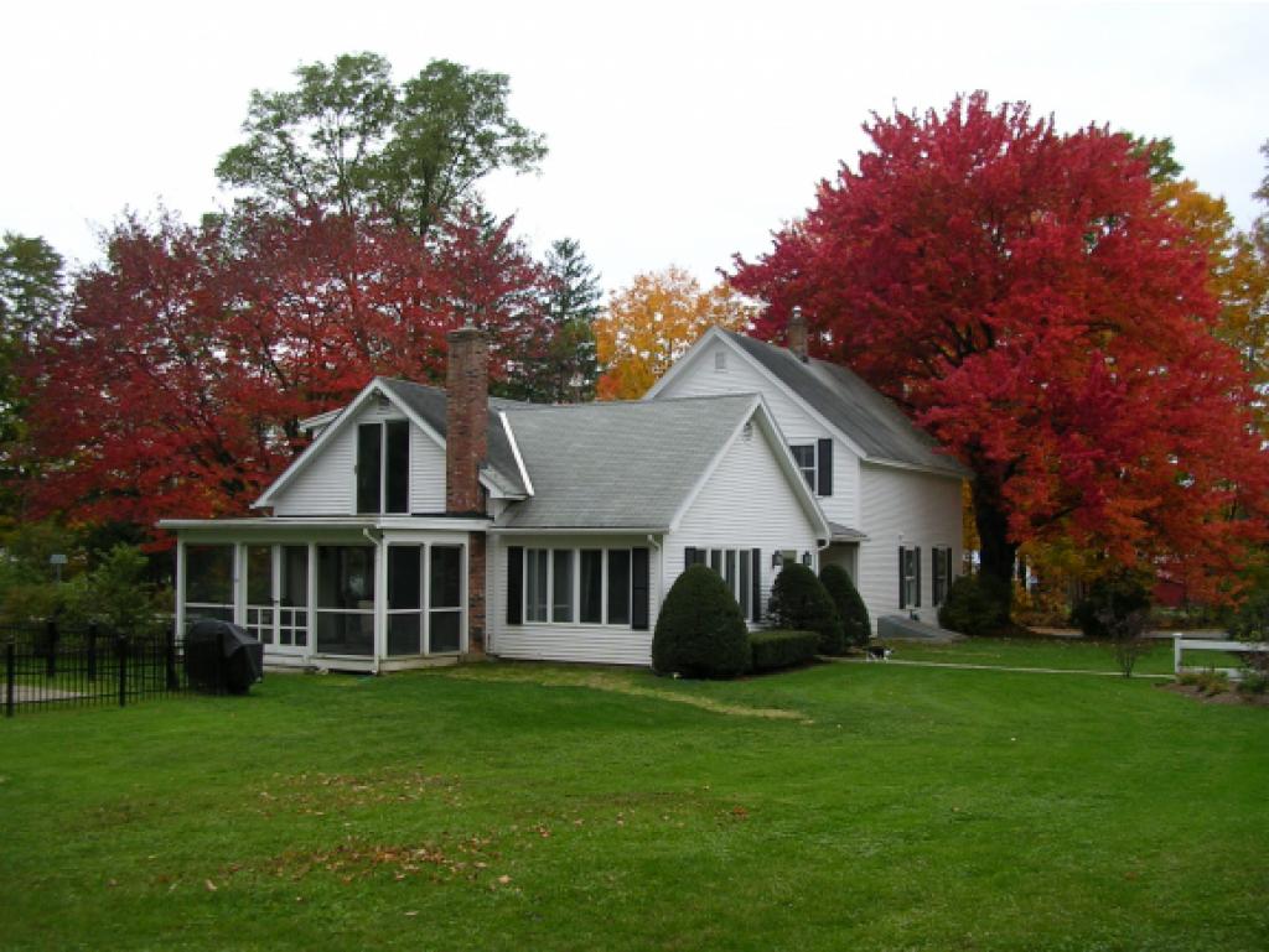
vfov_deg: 37.8
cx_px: 634
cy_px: 476
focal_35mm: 38
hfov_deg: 49.0
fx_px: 1394
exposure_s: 1/298
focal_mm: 5.8
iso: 50
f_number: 2.8
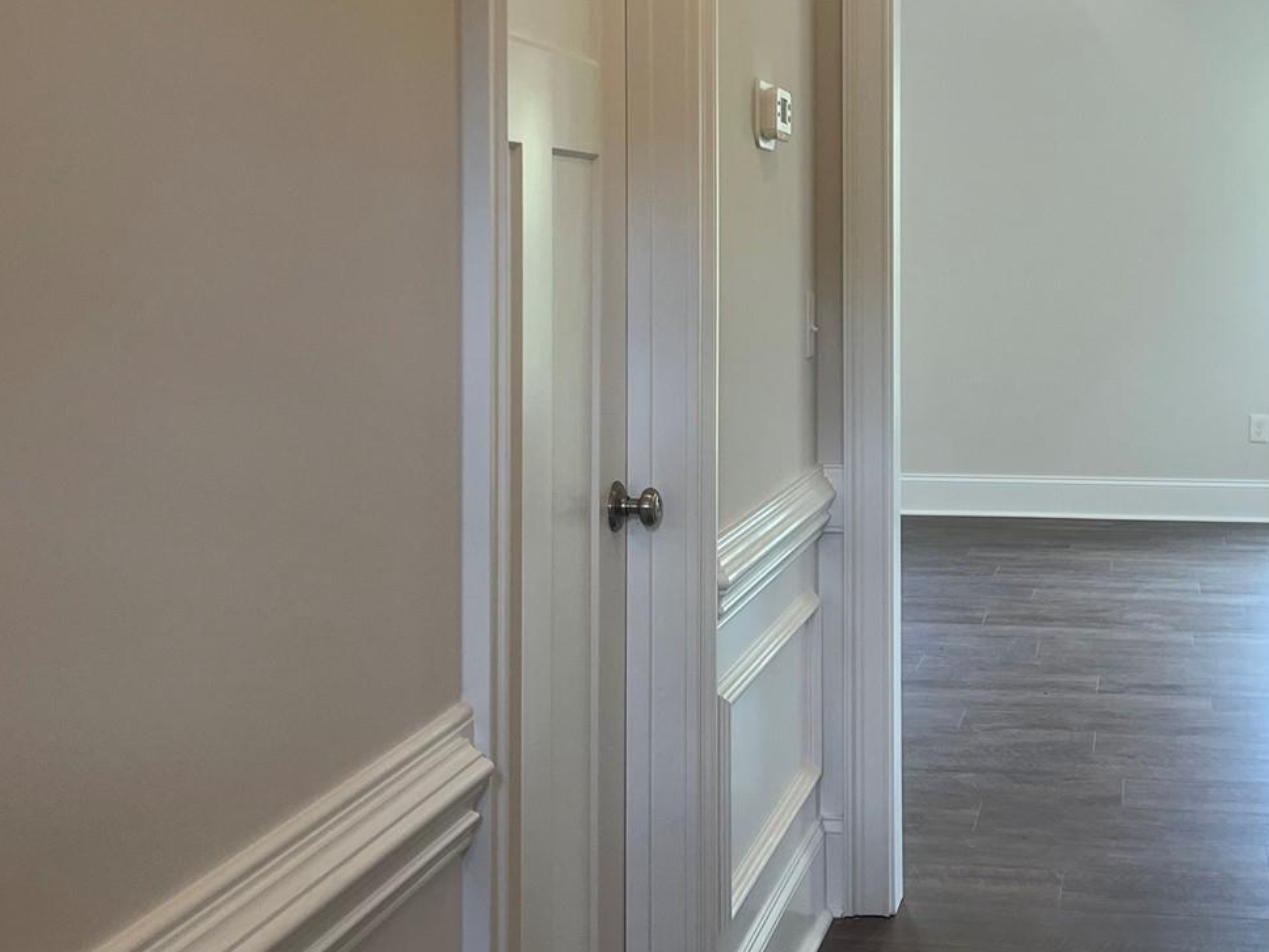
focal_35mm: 55
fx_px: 2016
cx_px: 865
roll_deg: +0.0
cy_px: 237
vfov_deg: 26.2
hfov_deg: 34.5
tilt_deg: -0.6
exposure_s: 1/120
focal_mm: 5.1
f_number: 1.6
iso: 100
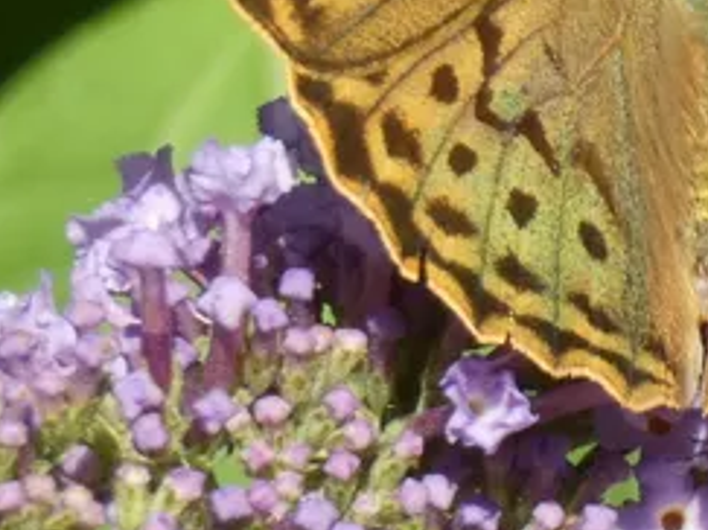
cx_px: 740
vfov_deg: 2.3
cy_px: 12
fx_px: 13451
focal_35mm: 658
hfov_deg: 3.0
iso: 80
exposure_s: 1/250
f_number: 5.5
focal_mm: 44.8
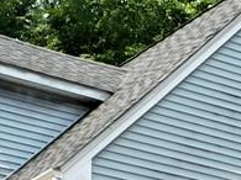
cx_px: 275
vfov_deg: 7.5
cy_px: 385
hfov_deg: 10.3
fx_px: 1315
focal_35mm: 189
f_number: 3.5
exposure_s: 1/500
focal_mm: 6.3
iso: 125
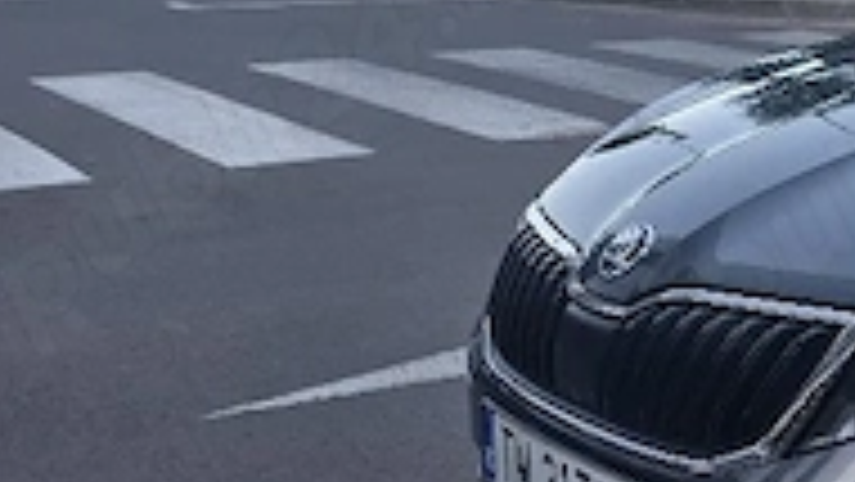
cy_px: 131
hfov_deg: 23.3
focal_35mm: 79
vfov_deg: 15.3
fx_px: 1792
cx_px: 1161
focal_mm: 6.3
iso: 80
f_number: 1.7
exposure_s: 1/1667
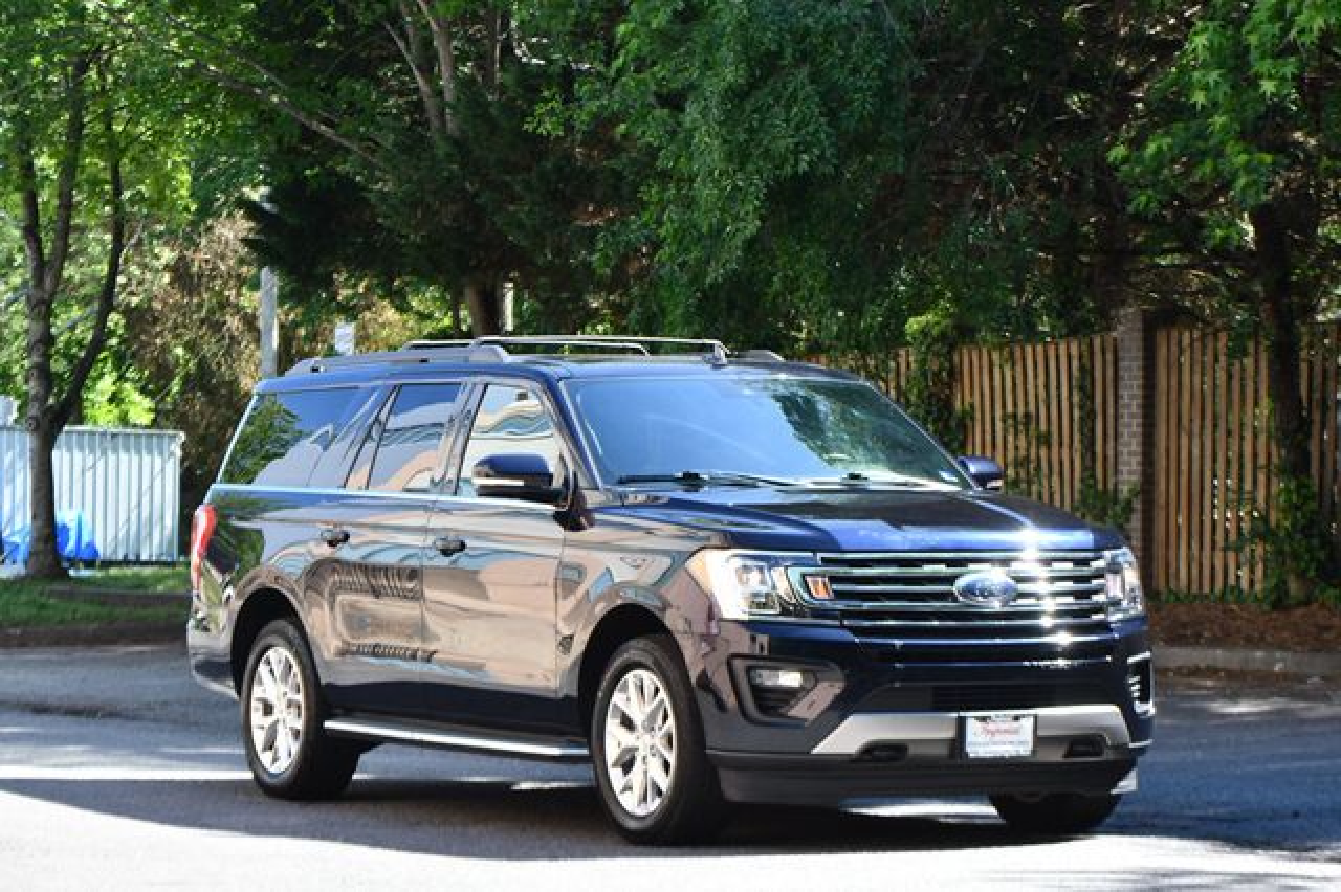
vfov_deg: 11.4
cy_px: 446
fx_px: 4468
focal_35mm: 120
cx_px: 670
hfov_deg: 17.1
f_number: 5.6
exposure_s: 1/250
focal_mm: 80
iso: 250
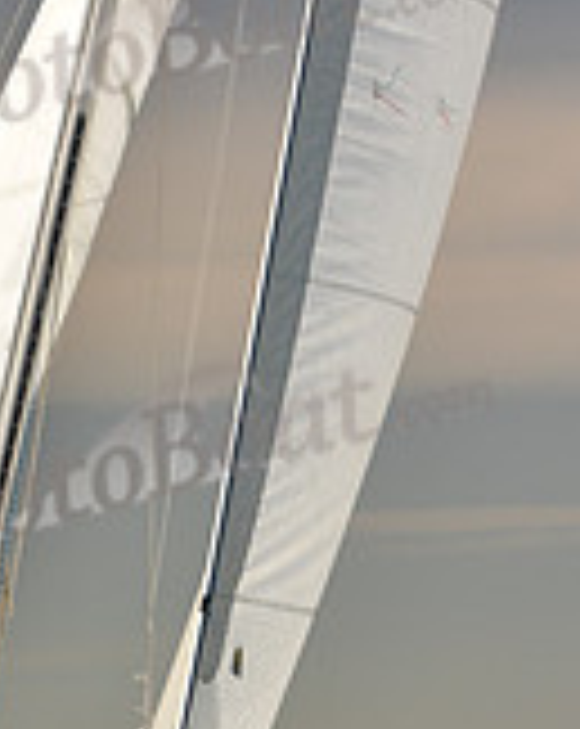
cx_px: -369
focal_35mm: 404
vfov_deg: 4.8
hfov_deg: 3.8
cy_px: 754
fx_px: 8693
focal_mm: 120
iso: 250
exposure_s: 1/640
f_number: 7.1
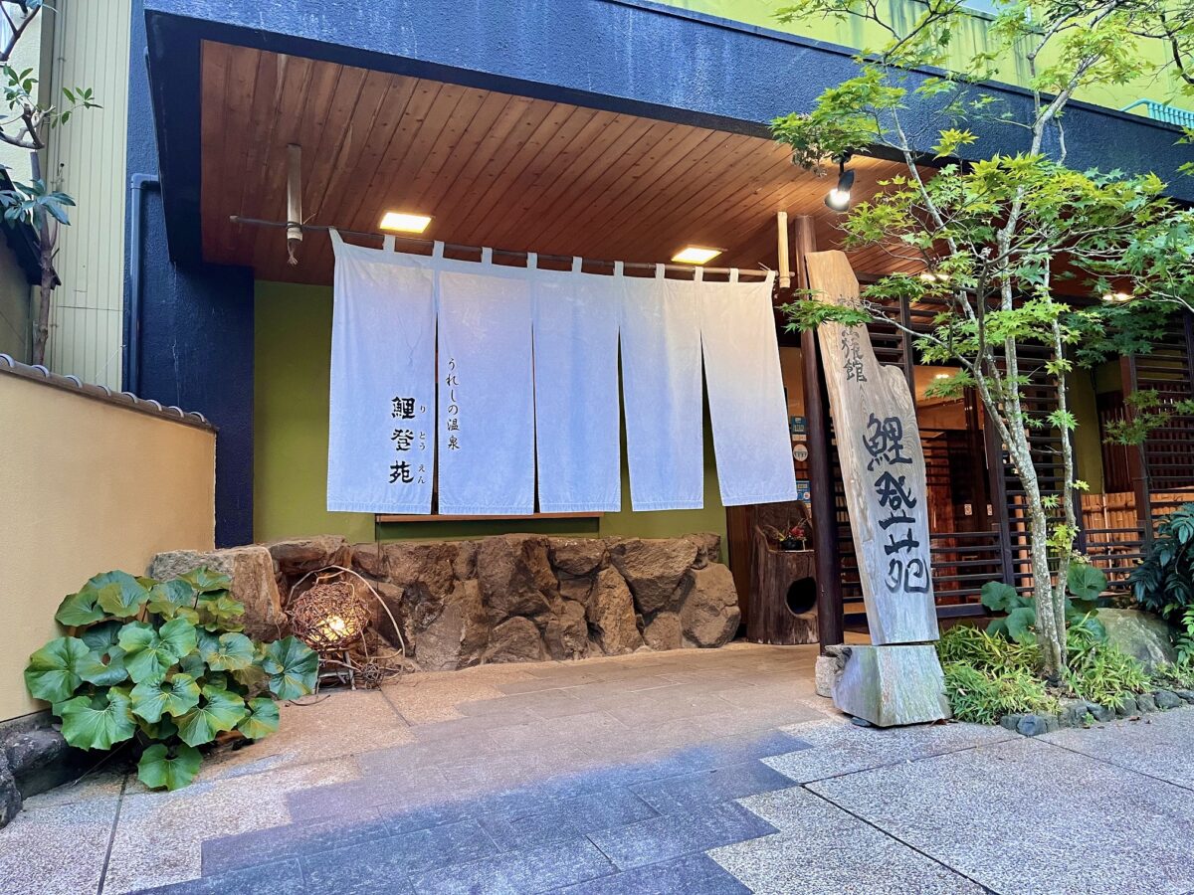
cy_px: 448
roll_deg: +2.9
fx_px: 897
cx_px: 597
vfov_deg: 53.1
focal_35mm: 26
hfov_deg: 67.3
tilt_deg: +6.7
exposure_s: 1/60
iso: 250
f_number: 1.6
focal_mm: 5.1
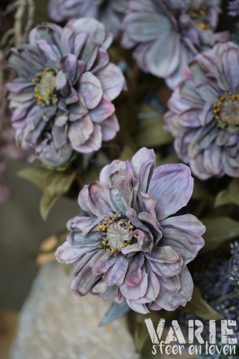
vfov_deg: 28.8
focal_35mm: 70
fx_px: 697
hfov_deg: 19.5
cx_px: 120
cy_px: 180
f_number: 5.6
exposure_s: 1/90
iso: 640
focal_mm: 70
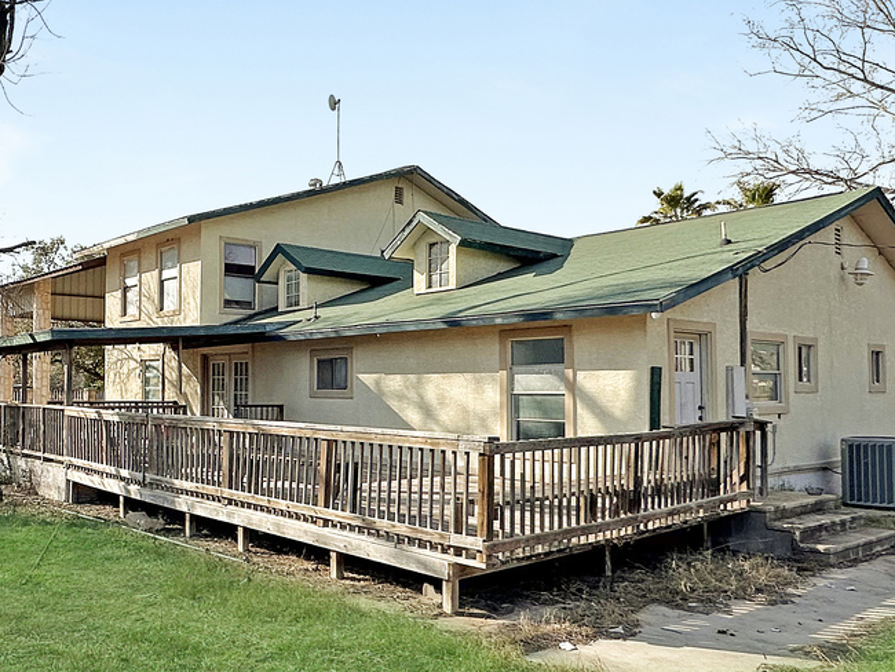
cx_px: 302
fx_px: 802
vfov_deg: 45.4
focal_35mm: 31
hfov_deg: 57.1
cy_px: 359
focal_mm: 2.22
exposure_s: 1/3861
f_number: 2.2
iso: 50
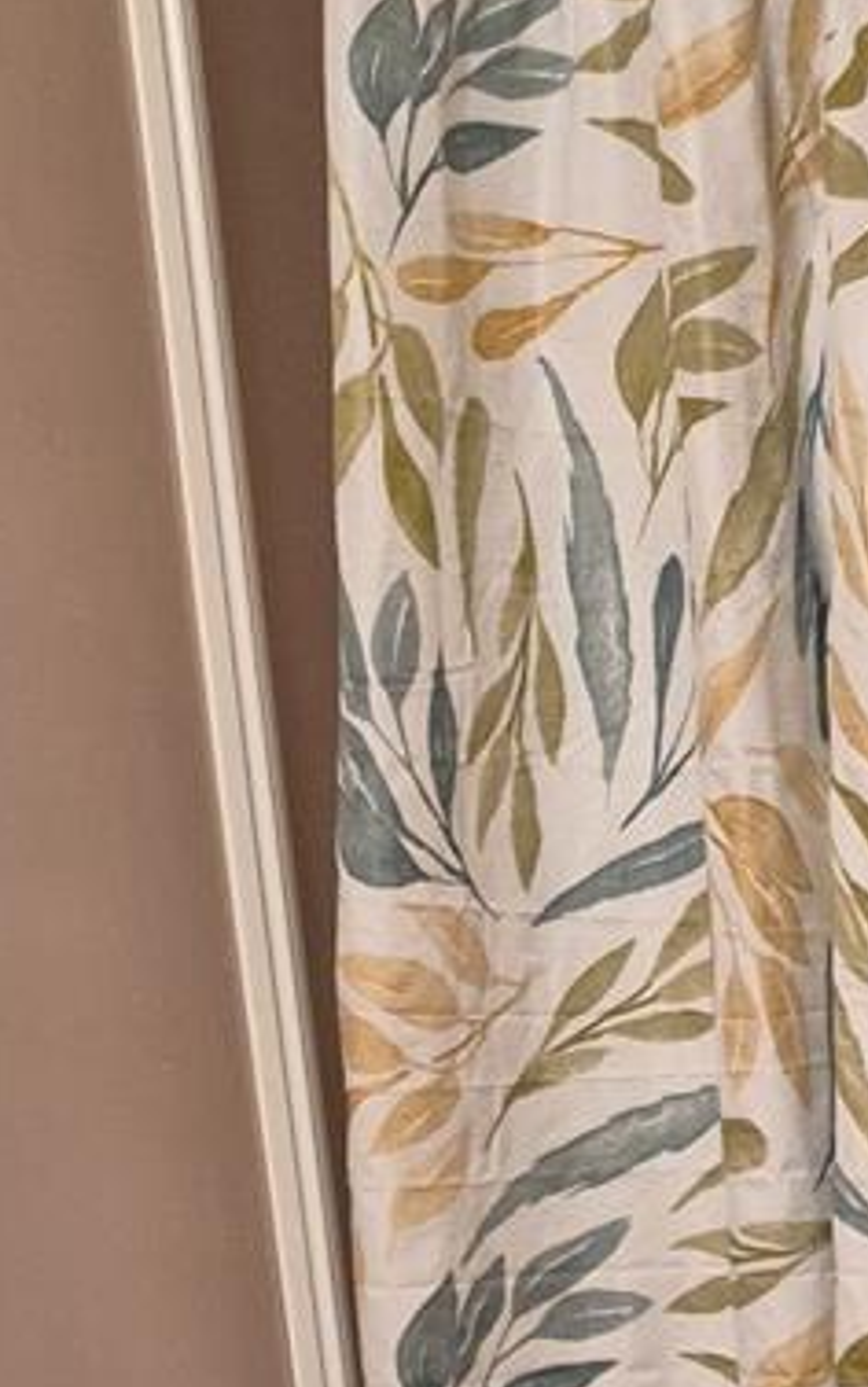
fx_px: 3667
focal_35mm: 97
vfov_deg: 19.4
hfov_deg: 11.8
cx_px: 1848
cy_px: 1920
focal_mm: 5.4
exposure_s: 1/120
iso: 800
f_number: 1.8
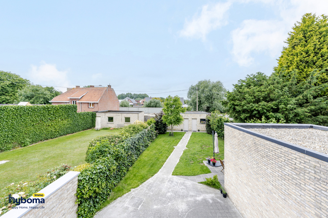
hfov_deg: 104.3
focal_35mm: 14
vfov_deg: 81.2
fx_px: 128
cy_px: 109
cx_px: 164
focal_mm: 14
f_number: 11
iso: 250
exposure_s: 1/200
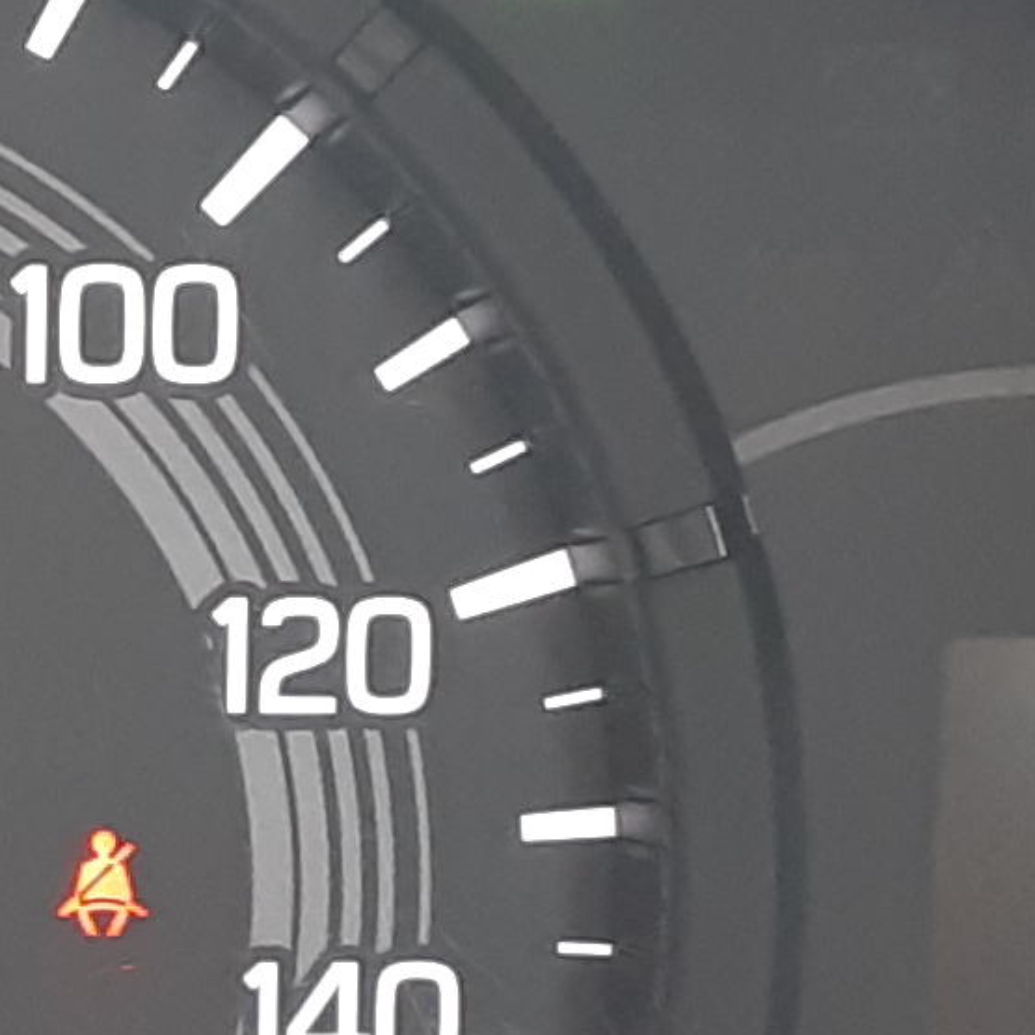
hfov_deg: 12.2
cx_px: -240
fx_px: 4736
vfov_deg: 12.4
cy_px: 832
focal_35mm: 140
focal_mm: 2.91
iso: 125
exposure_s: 1/50
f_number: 1.9
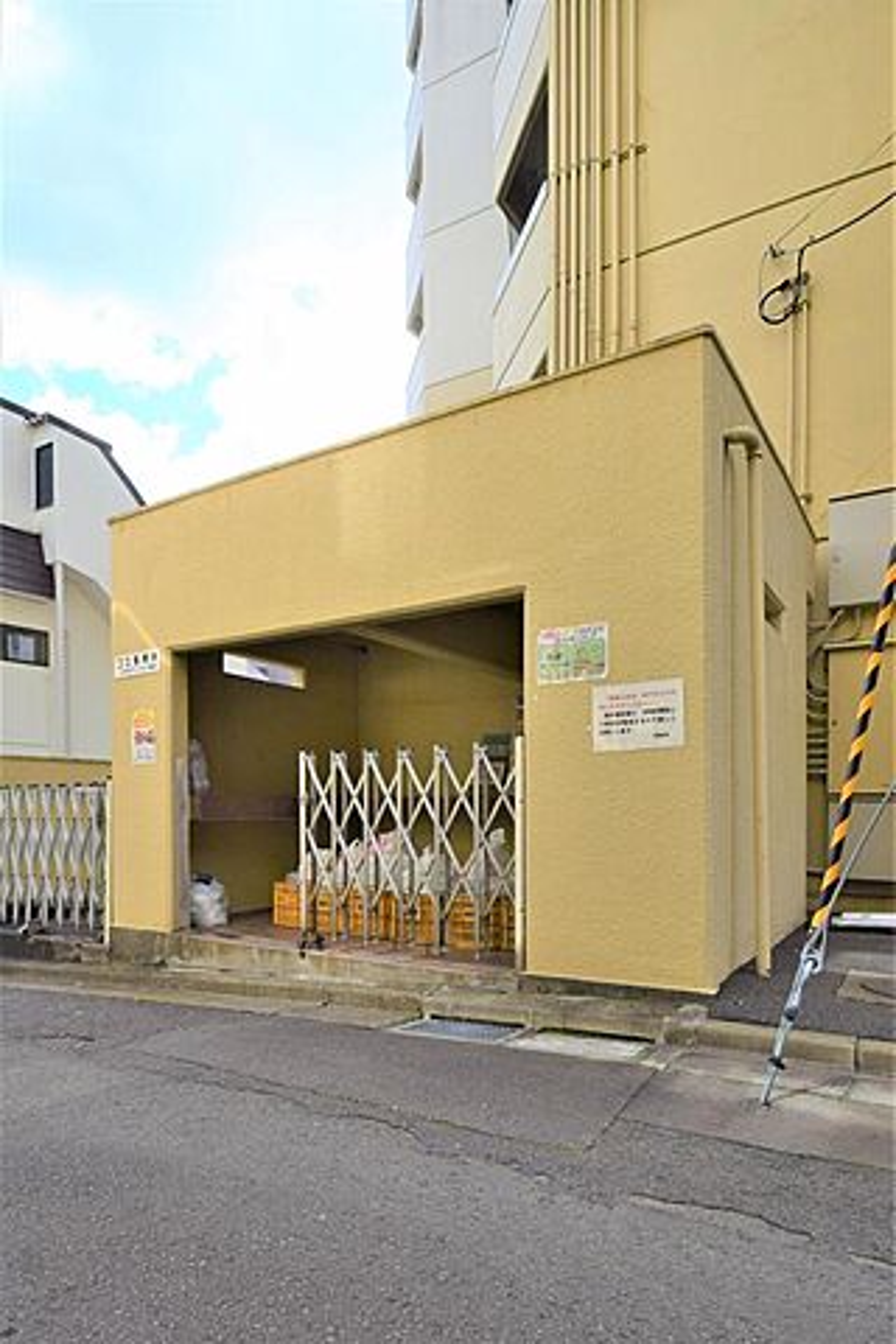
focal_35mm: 15
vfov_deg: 100.4
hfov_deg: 77.3
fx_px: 560
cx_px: 448
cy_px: 672
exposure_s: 1/320
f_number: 10
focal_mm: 10
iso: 400
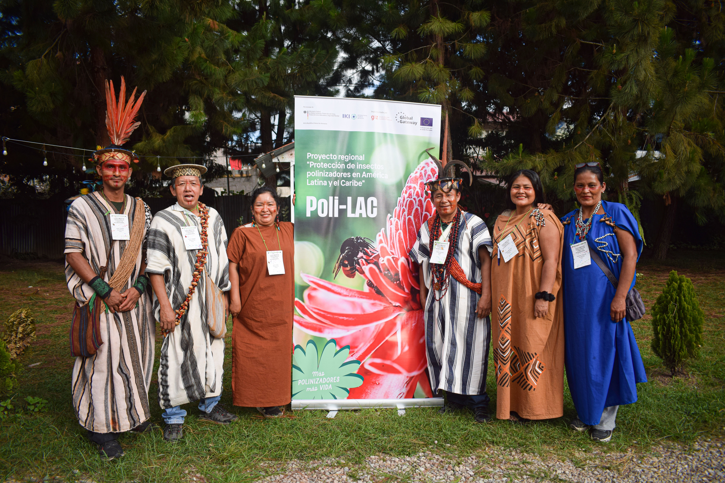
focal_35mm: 27
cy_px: 242
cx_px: 362
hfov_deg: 67.4
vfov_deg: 47.9
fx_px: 544
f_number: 3.5
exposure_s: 1/640
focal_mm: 18
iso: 100
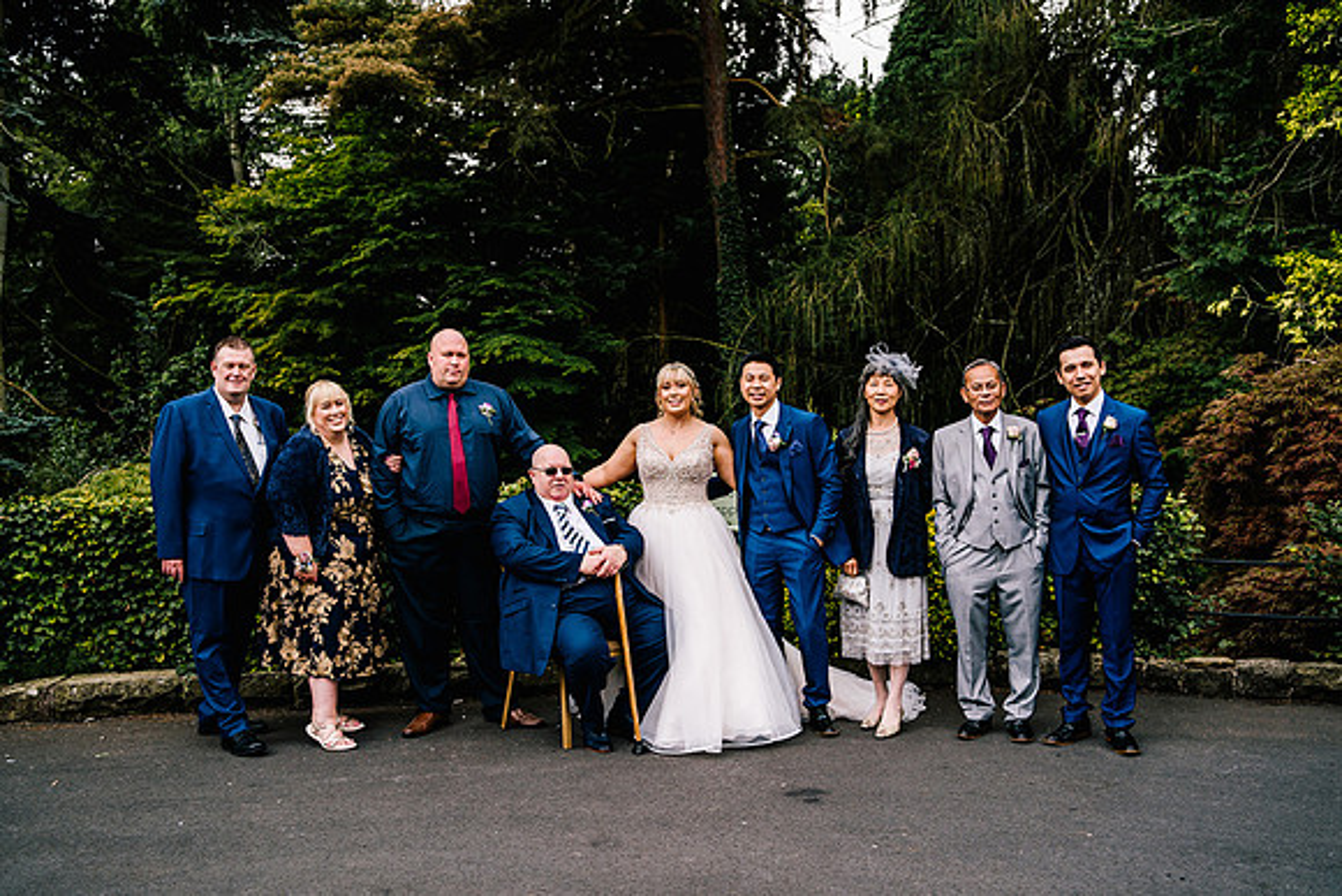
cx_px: 671
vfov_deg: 37.9
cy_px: 448
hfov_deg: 54.4
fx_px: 1305
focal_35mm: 35
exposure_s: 1/500
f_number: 4
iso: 250
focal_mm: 35
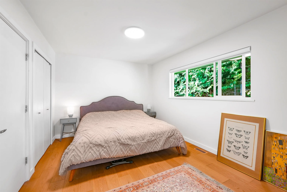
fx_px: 112
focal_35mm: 14
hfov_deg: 104.2
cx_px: 144
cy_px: 96
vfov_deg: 81.3
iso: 500
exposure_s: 1/125
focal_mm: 14
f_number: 7.1
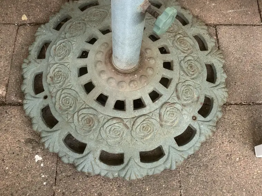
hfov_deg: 49.0
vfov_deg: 37.4
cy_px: 68
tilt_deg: -63.6
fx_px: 288
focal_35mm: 38
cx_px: 130
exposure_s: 1/73
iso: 80
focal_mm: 3.99
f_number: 1.8
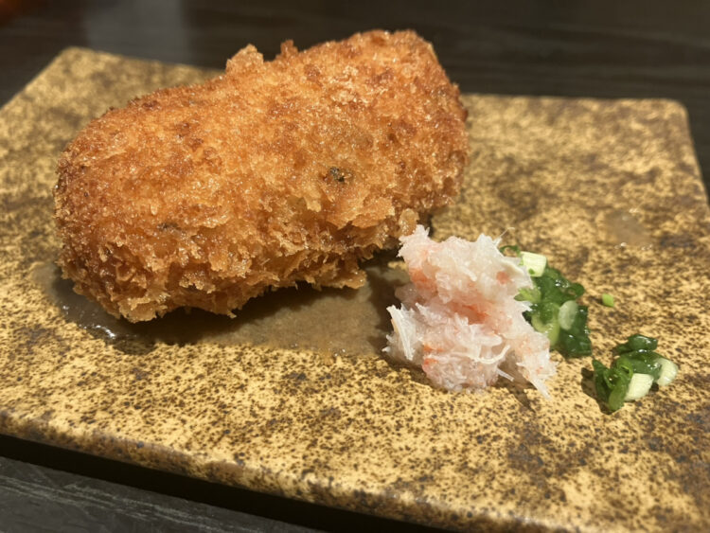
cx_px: 355
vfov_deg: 49.8
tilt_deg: -40.5
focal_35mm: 28
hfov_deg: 63.4
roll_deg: +0.7
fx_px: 574
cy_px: 266
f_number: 1.8
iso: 160
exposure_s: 1/60
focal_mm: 3.99
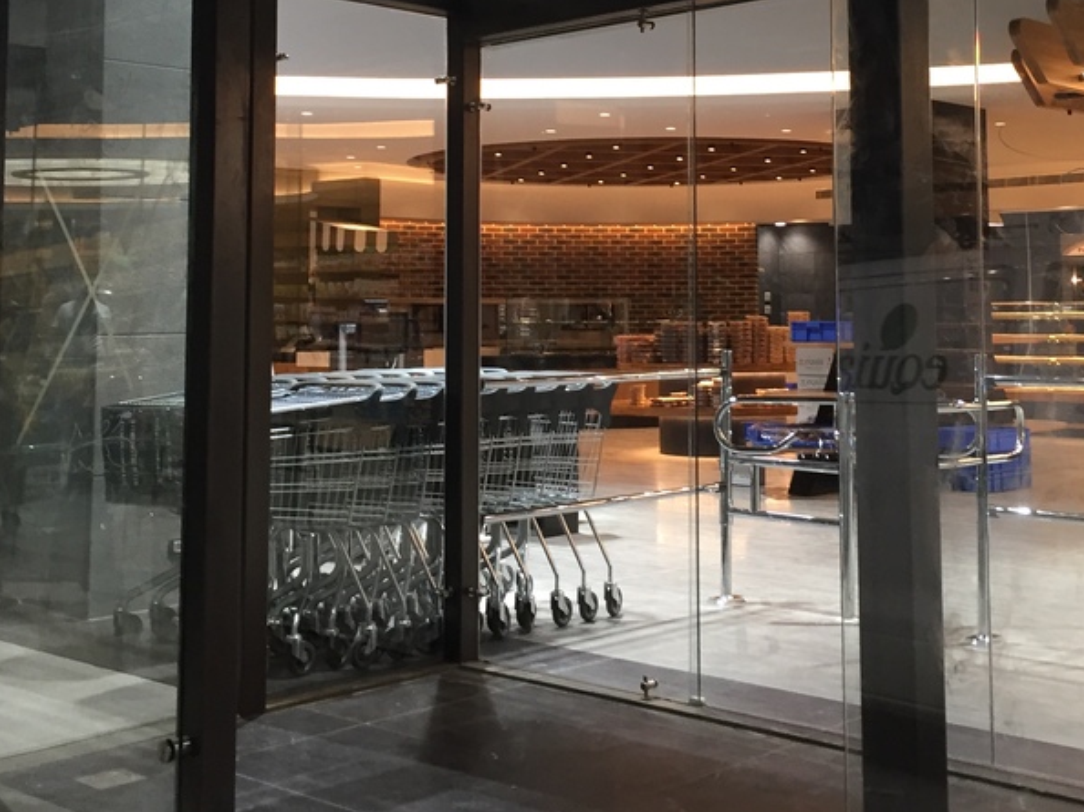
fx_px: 1565
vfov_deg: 28.6
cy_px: 190
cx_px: 624
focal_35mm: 50
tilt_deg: +5.1
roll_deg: -0.7
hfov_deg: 38.1
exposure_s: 1/30
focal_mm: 4.15
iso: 100
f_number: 2.2
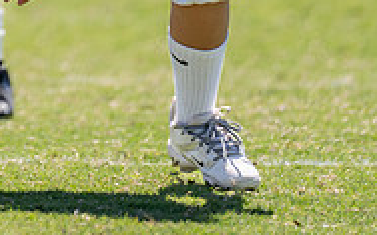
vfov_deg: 1.5
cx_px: -289
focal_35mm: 871
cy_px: -273
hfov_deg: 2.4
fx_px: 8938
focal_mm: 200
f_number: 2.8
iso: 100
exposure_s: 1/1250
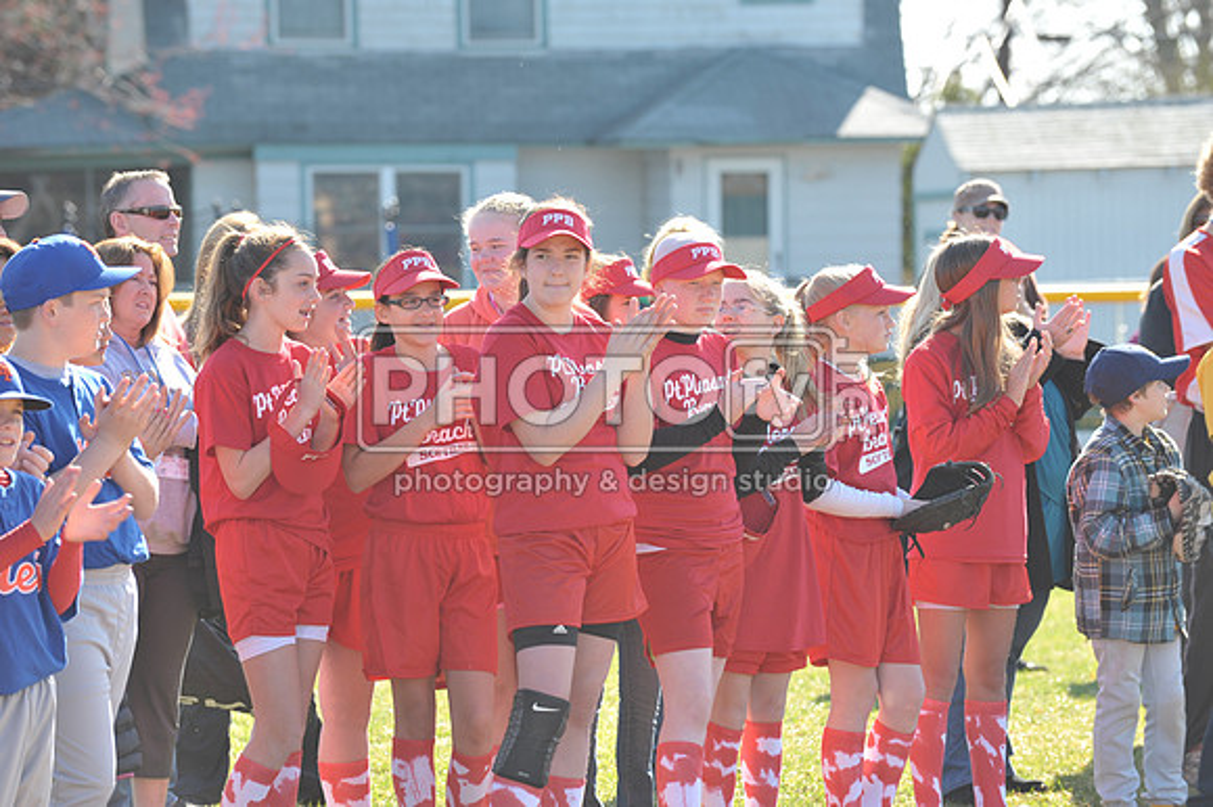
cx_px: 606
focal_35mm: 200
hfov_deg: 10.3
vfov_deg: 6.9
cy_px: 404
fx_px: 6735
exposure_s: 1/320
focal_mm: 200
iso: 400
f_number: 7.1
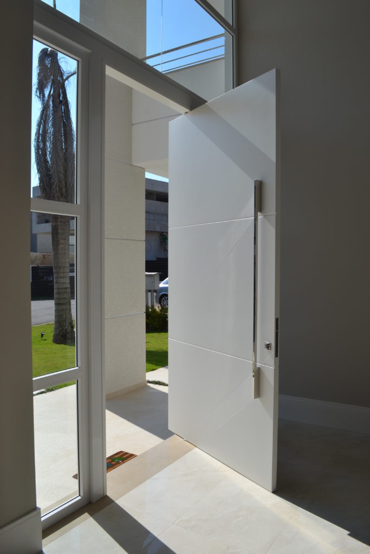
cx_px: 185
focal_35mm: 27
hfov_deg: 47.9
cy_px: 277
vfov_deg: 67.4
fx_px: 416
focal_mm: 18
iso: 100
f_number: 8
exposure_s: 1/250
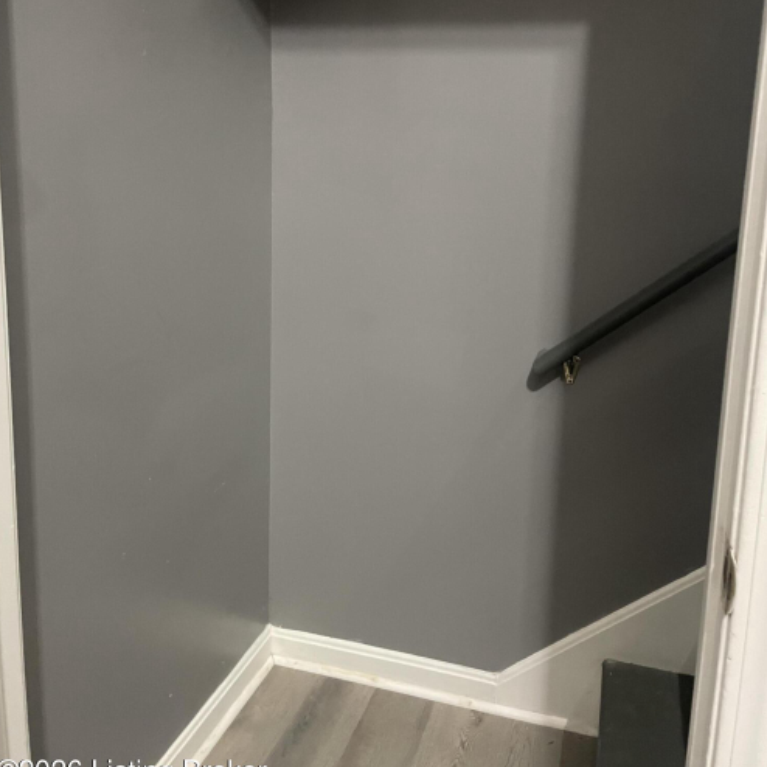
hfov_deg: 52.5
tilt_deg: -11.2
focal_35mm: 31
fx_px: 777
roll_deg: -1.5
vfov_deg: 52.1
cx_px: 382
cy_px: 300
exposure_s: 1/30
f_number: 1.6
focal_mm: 4.2
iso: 640
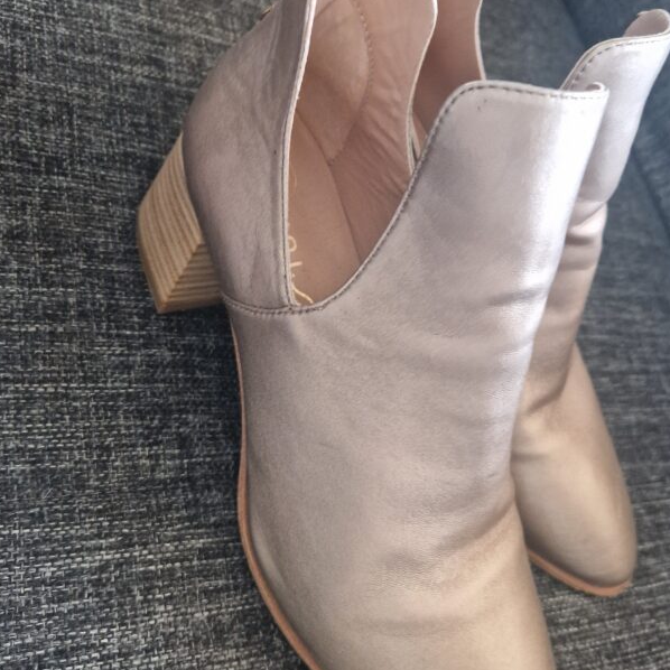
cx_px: 359
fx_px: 745
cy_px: 287
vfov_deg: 48.3
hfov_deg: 48.4
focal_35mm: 34
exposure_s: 1/50
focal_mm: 5.4
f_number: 1.8
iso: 640
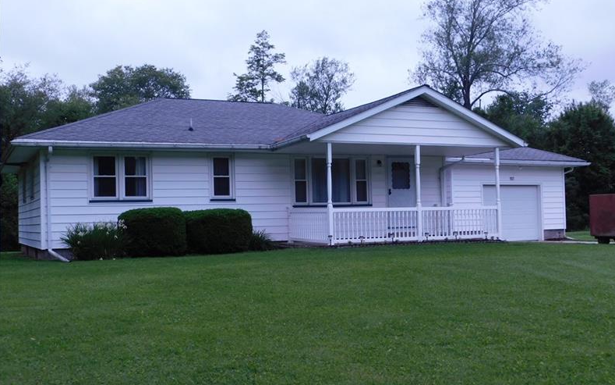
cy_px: 194
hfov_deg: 46.2
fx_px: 721
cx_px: 310
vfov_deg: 29.9
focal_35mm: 43
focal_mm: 7.1
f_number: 3.6
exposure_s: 1/1000
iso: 125
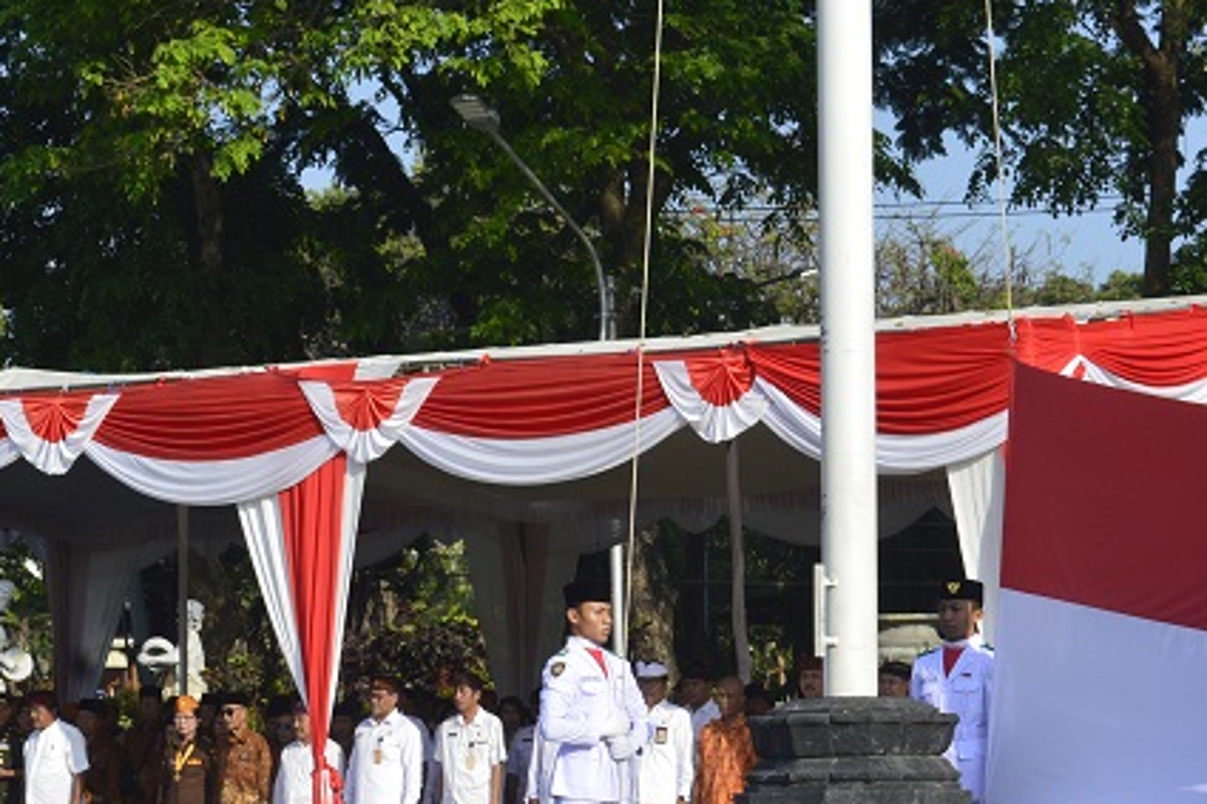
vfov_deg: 9.8
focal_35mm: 140
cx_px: 683
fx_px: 4687
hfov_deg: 14.7
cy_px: 605
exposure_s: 1/320
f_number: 10
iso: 400
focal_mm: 55
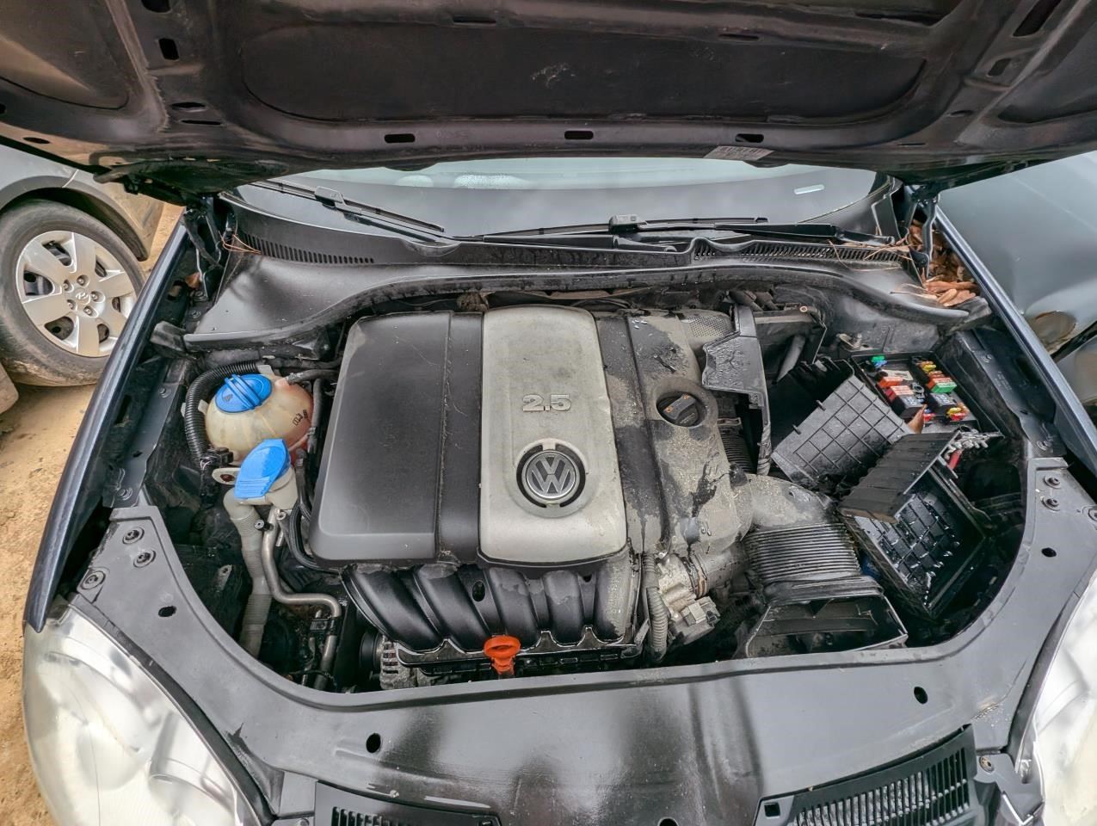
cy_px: 413
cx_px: 548
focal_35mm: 13
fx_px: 413
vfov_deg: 90.1
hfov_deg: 106.1
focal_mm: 1.95
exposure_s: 1/175
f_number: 2.2
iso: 68
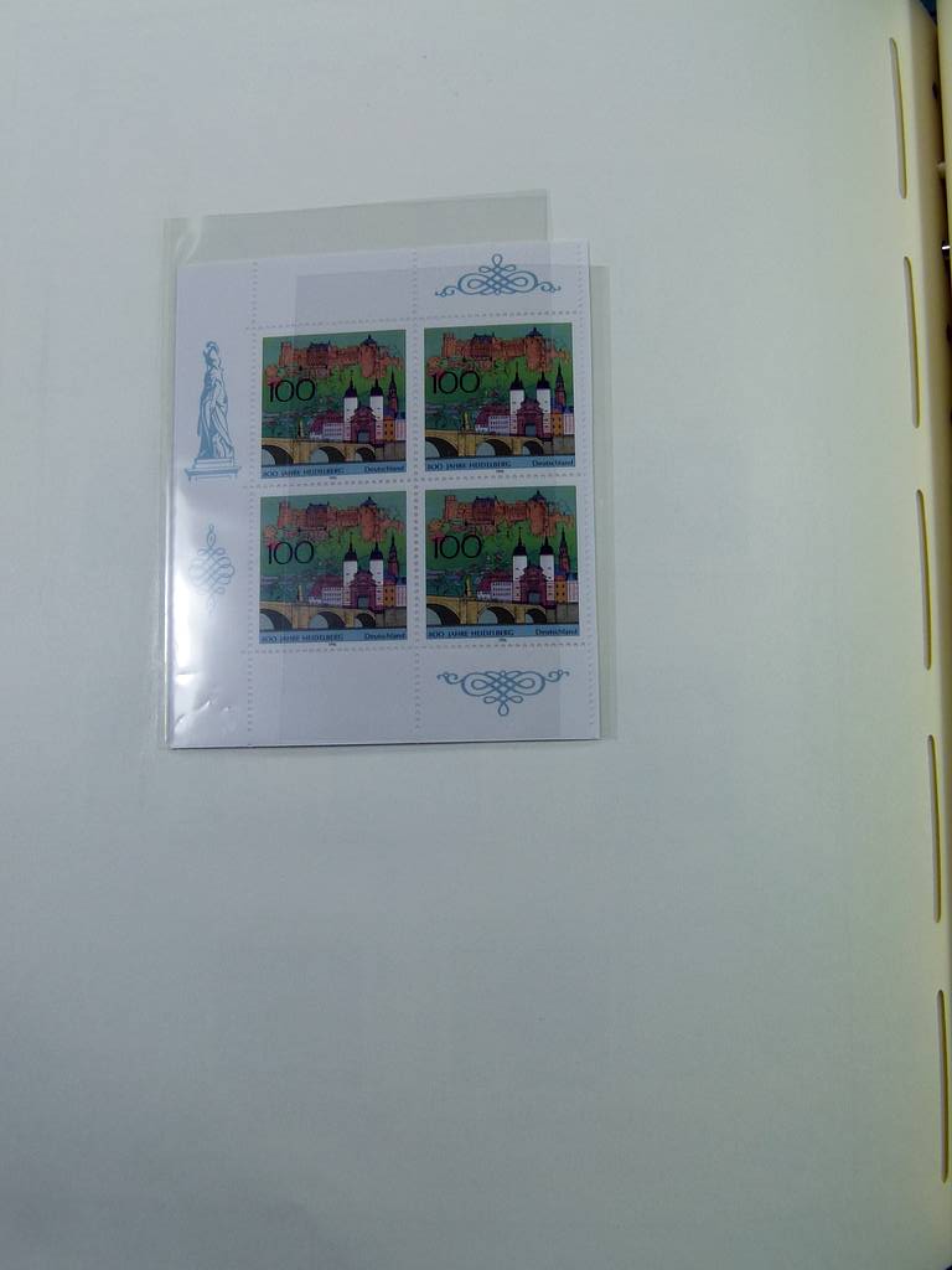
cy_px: 635
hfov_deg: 40.7
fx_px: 1283
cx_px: 476
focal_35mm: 35
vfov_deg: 52.6
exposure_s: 1/160
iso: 100
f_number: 4
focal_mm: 6.3
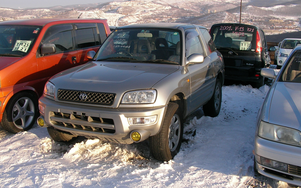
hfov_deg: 48.2
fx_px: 336
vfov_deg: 31.2
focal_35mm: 41
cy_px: 84
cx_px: 148
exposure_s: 1/329
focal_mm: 5.8
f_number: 3.5
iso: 50
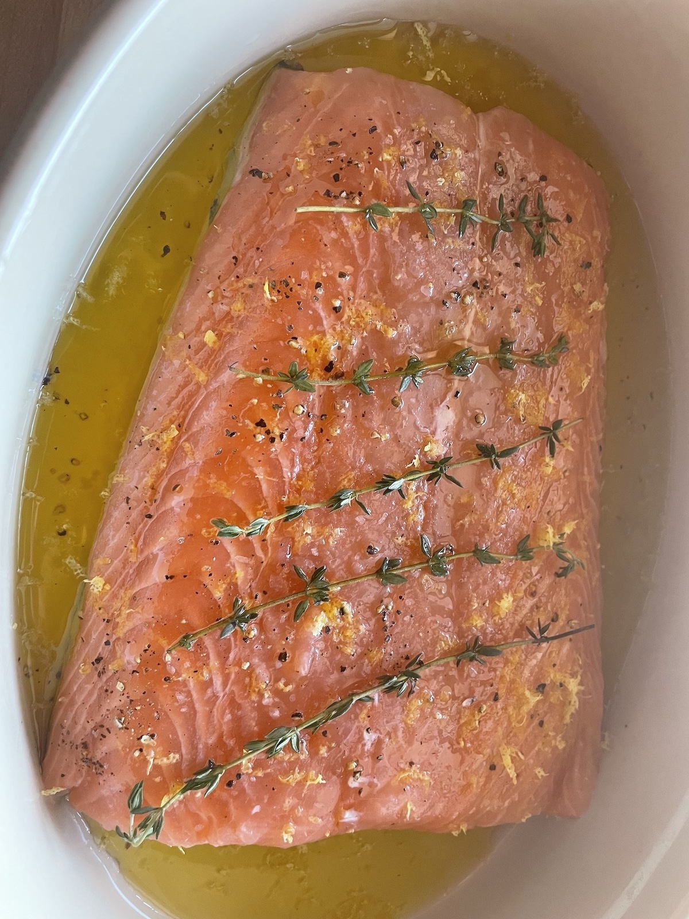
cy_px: 460
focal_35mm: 26
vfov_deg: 67.3
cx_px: 344
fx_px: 690
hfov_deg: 53.1
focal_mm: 4.2
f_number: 1.6
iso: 160
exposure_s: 1/60
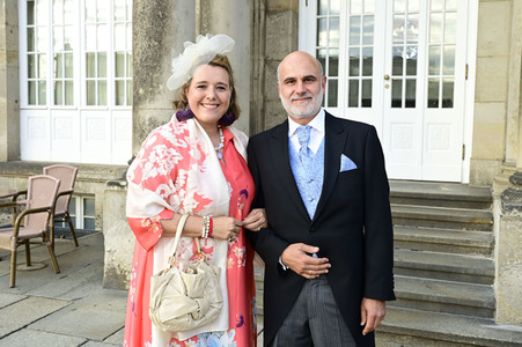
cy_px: 174
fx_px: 536
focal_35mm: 37
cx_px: 261
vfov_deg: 35.9
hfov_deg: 51.9
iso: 400
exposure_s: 1/200
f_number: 6.3
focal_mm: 37
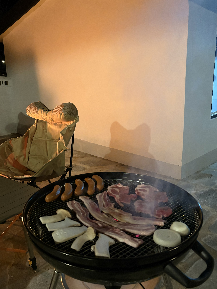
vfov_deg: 59.9
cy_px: 136
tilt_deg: -12.8
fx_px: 251
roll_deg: +2.3
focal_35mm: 30
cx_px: 94
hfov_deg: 46.7
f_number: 1.6
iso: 800
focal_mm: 5.96
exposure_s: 1/30
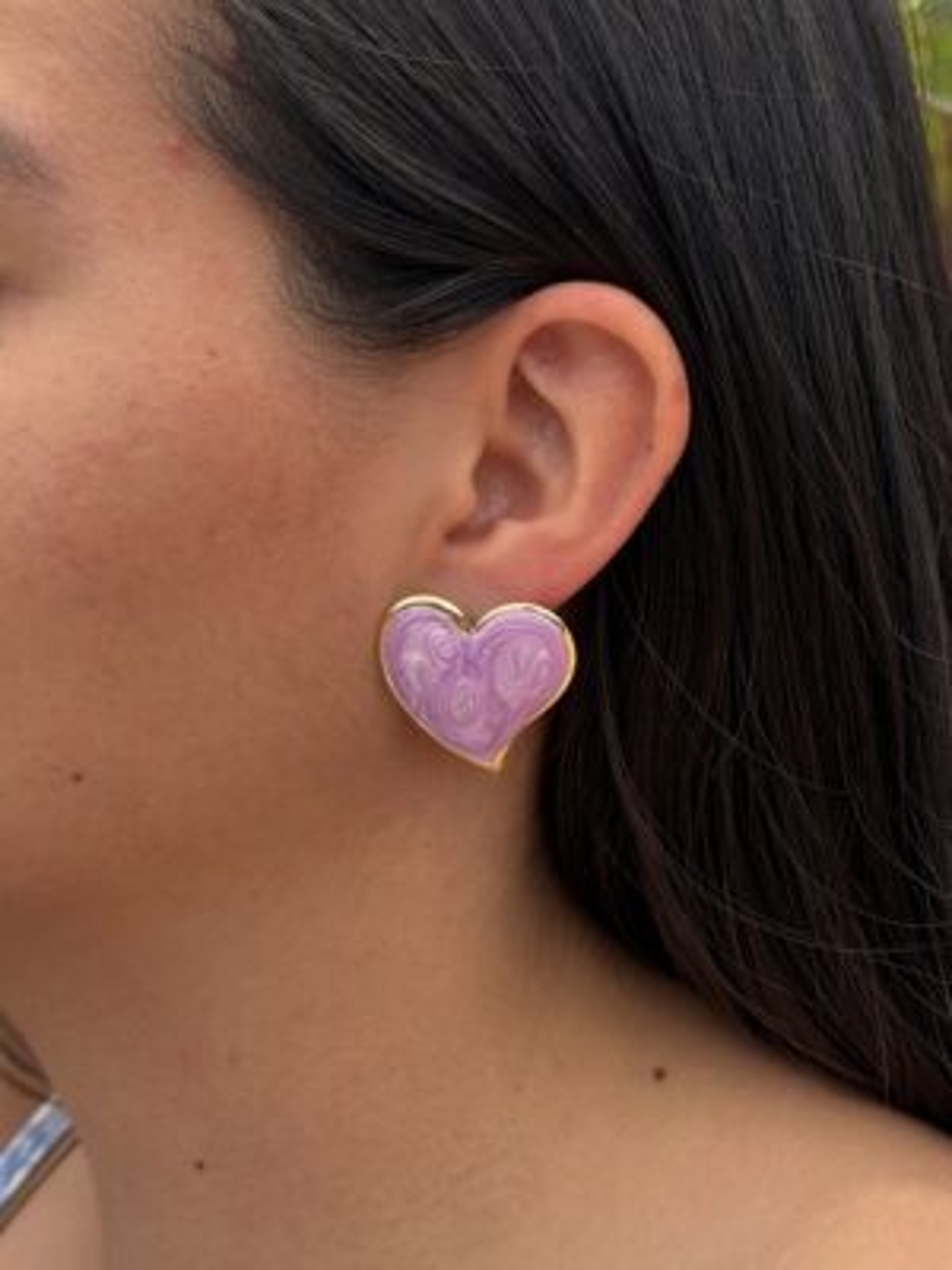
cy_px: 635
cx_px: 476
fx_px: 1760
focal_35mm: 48
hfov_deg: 30.3
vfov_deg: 39.7
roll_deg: -0.7
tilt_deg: -1.9
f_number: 1.78
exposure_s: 1/1353
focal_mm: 6.76
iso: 64
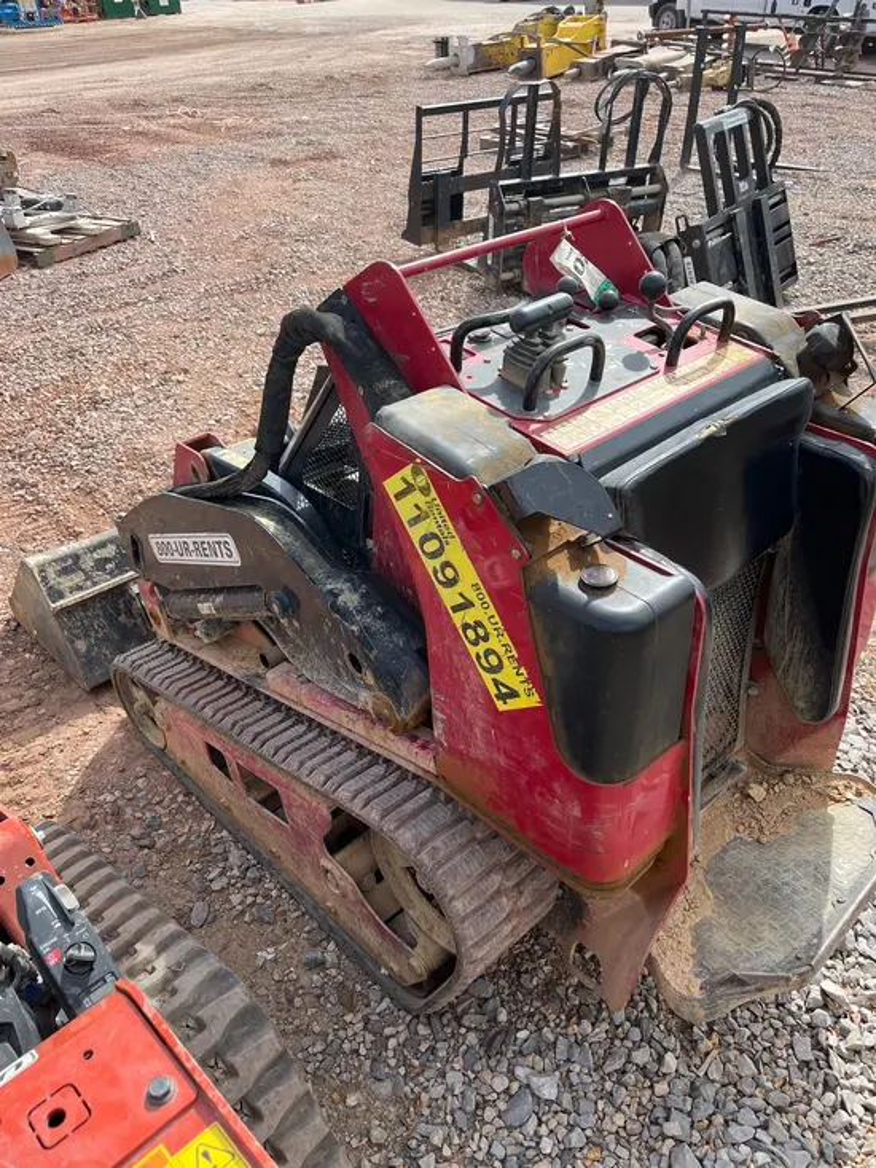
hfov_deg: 53.1
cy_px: 584
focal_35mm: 26
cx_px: 438
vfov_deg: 67.3
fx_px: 877
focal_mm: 5.1
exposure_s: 1/1339
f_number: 1.6
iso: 50
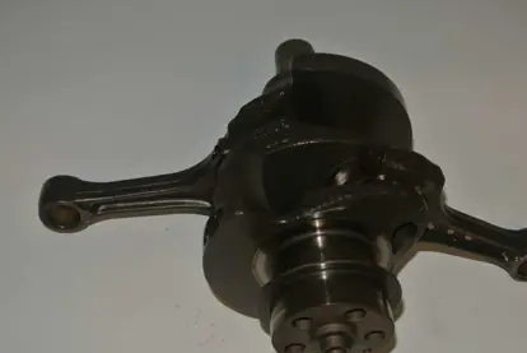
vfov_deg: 26.0
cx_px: 292
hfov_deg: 38.1
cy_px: 200
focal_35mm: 52
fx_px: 762
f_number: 4.2
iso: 200
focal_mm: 15.1
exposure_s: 1/60
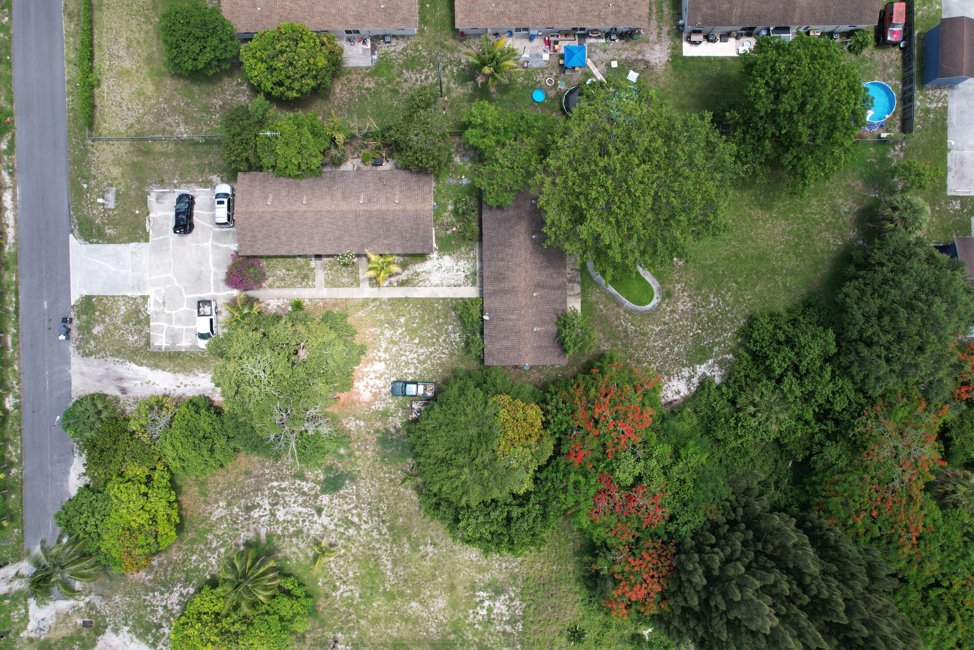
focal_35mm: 22
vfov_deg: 57.2
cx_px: 487
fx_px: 595
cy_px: 325
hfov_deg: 78.6
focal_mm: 8.38
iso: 100
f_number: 2.8
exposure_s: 1/800
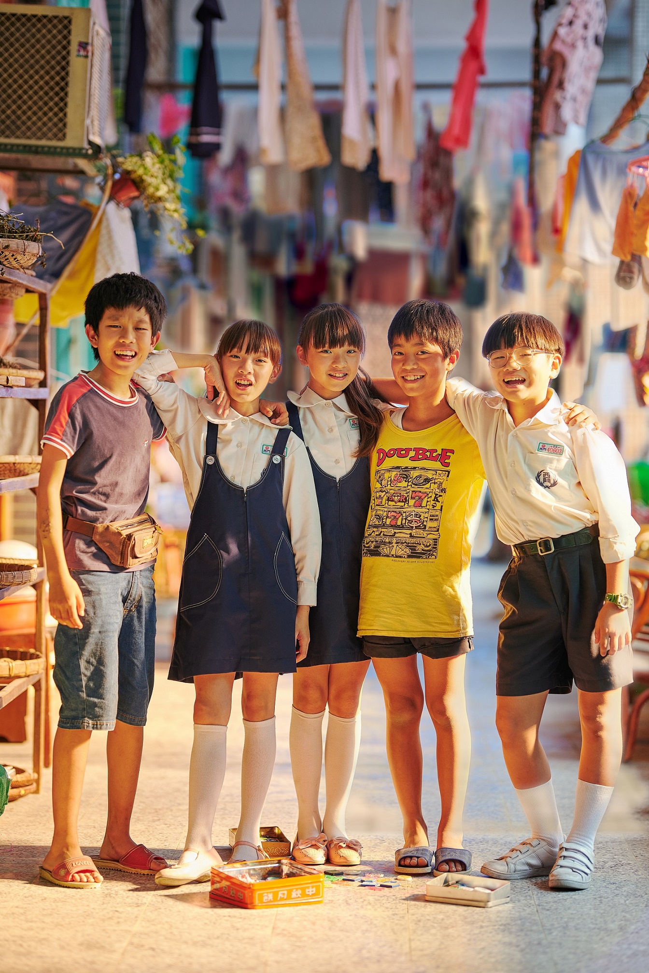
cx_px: 324
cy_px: 486
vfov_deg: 19.5
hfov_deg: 13.0
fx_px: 2839
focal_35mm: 105
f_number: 1.8
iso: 200
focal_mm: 105
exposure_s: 1/250
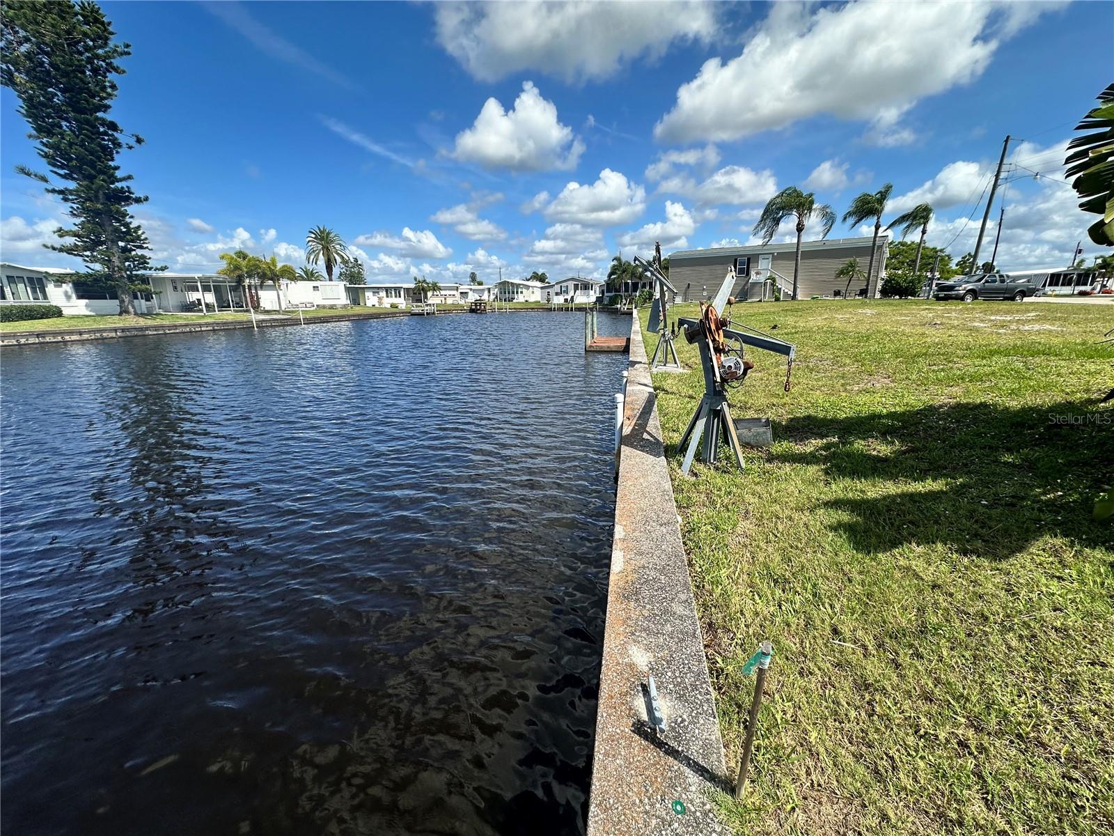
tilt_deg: -14.8
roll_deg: +0.7
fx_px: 451
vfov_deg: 85.7
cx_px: 557
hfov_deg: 102.1
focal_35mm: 14
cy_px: 418
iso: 50
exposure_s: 1/1984
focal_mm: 2.22
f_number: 2.2
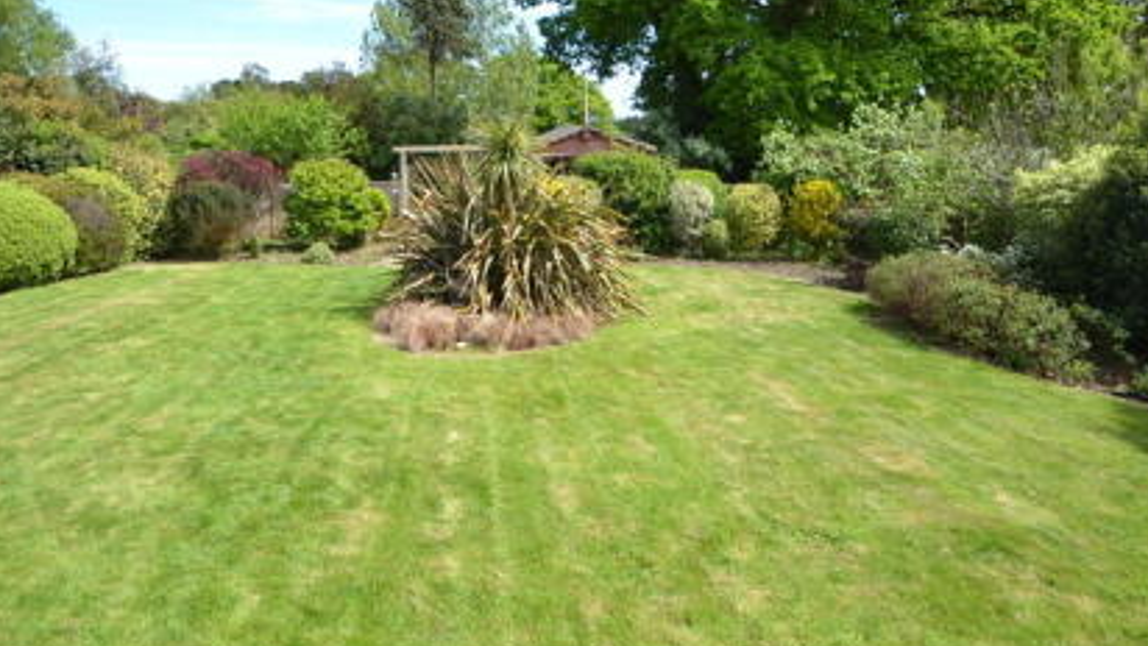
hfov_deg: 73.7
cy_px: 90
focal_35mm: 25
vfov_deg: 42.9
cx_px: 500
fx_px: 761
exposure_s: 1/200
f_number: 7.1
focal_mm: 10
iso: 100
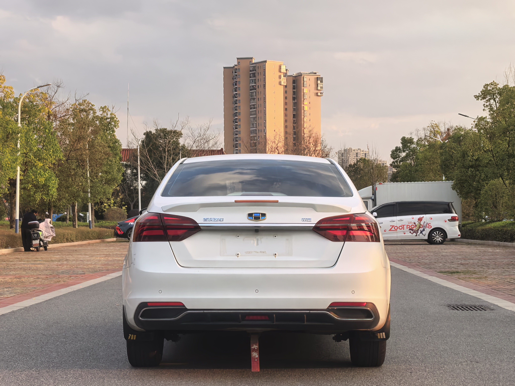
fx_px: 1086
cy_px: 193
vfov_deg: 20.2
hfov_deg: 26.7
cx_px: 258
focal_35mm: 73
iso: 160
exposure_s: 1/1164
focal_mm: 8.5
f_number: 2
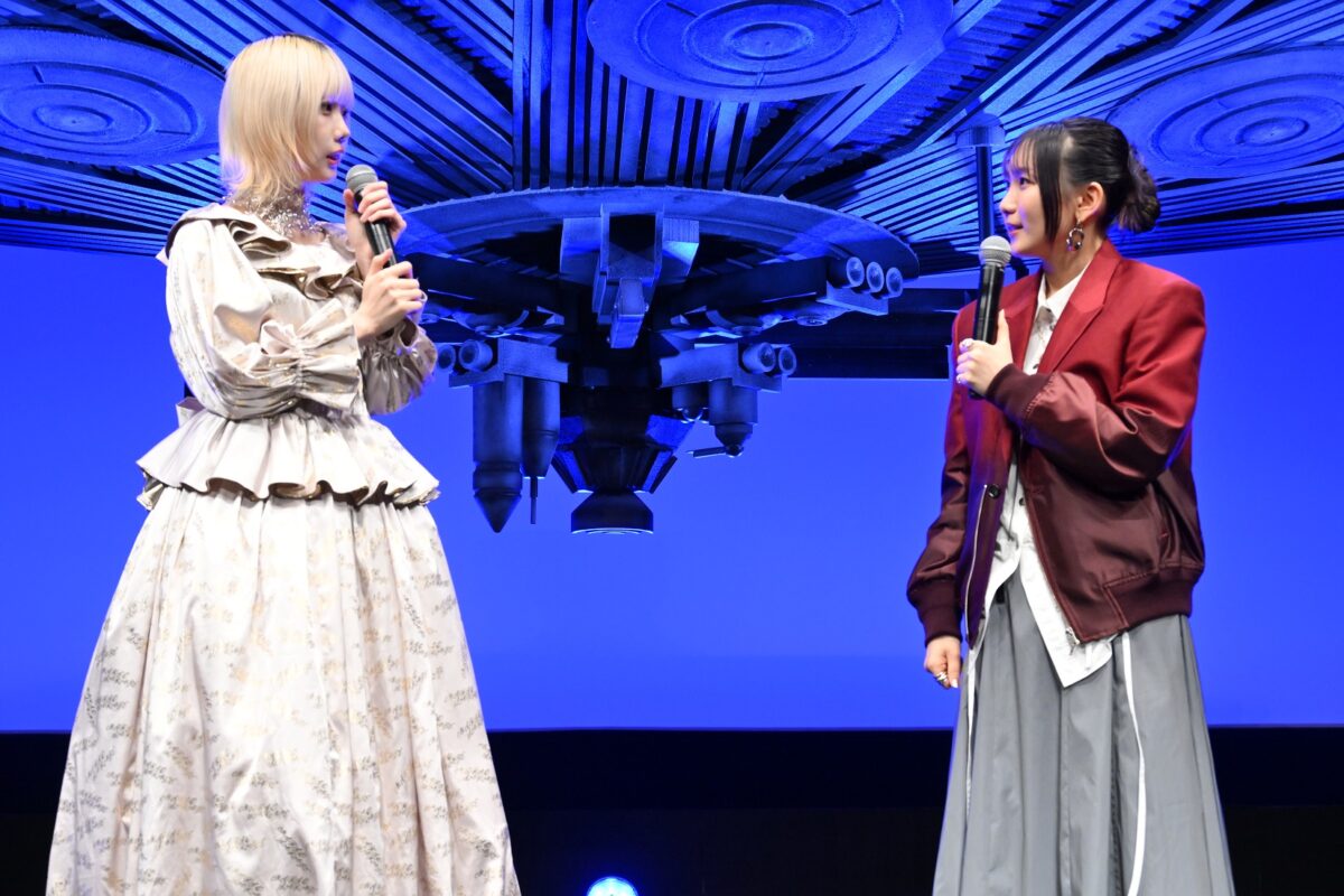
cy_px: 448
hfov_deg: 29.2
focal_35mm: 69
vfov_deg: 19.7
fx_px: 2576
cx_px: 672
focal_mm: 69
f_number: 6
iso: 3200
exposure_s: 1/200
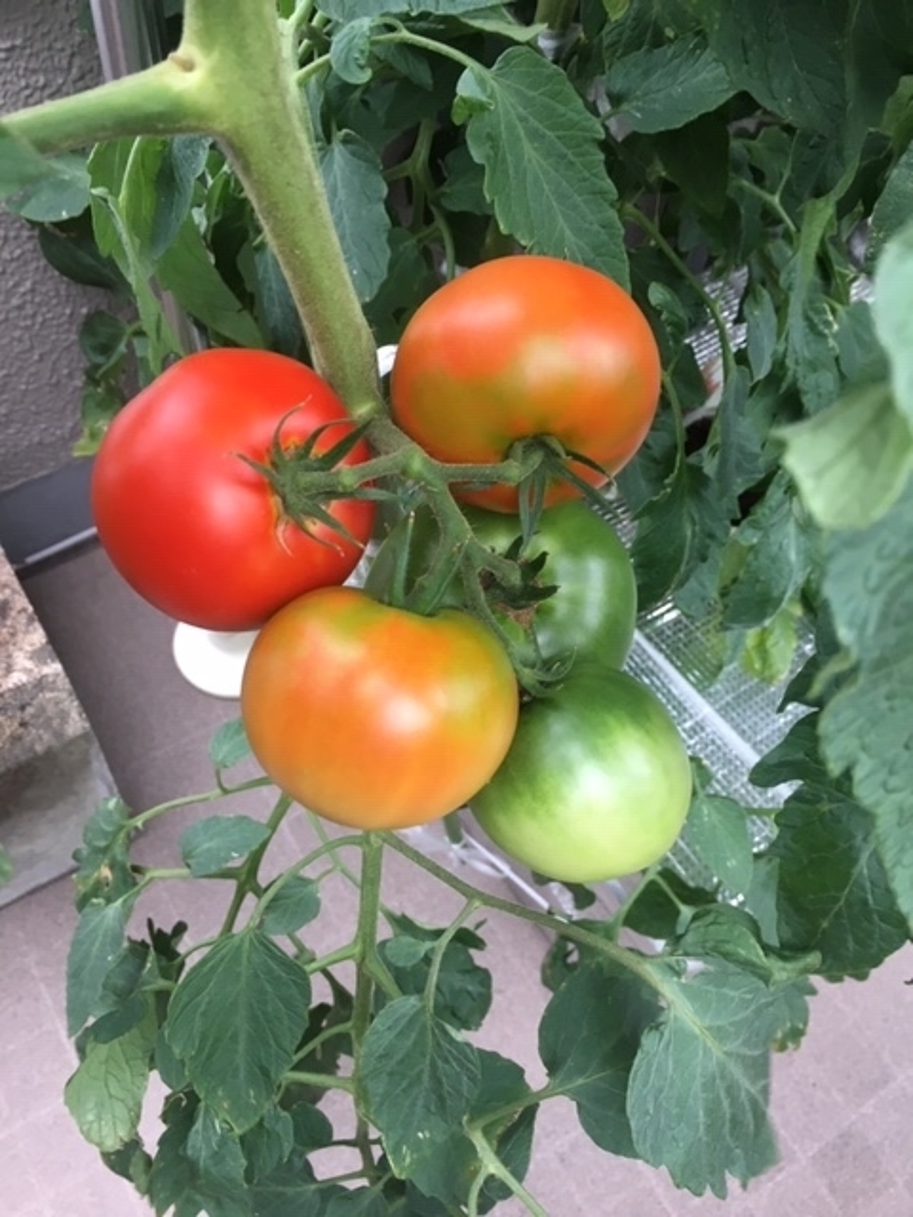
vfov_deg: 61.7
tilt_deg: -57.4
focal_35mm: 29
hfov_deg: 48.2
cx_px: 456
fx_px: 1020
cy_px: 608
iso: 64
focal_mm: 4.15
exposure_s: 1/30
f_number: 2.2
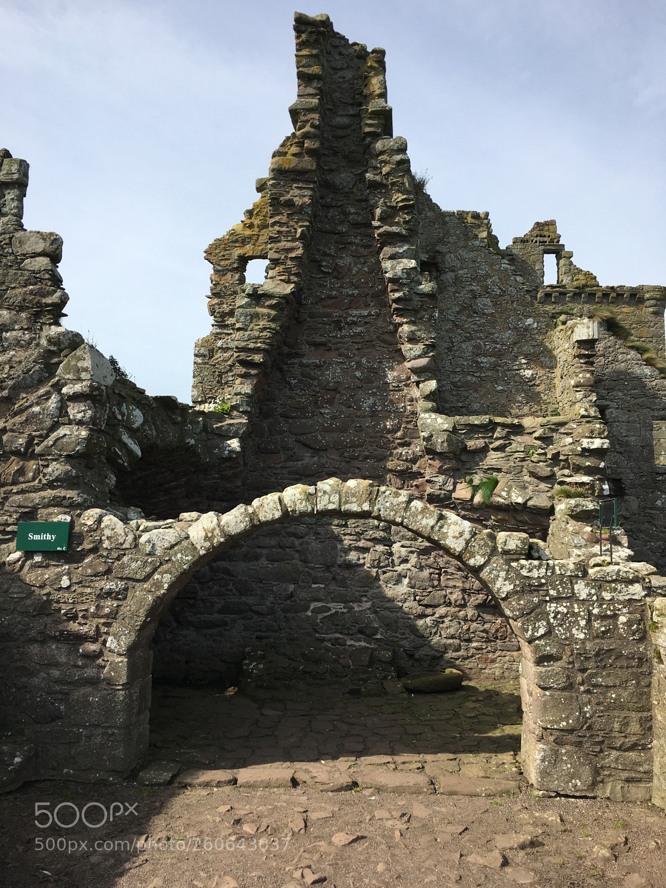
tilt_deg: +5.5
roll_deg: -1.5
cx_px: 333
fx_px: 744
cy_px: 444
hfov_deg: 48.2
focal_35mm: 29
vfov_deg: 61.7
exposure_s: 1/1709
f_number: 2.2
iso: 25
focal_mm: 4.15
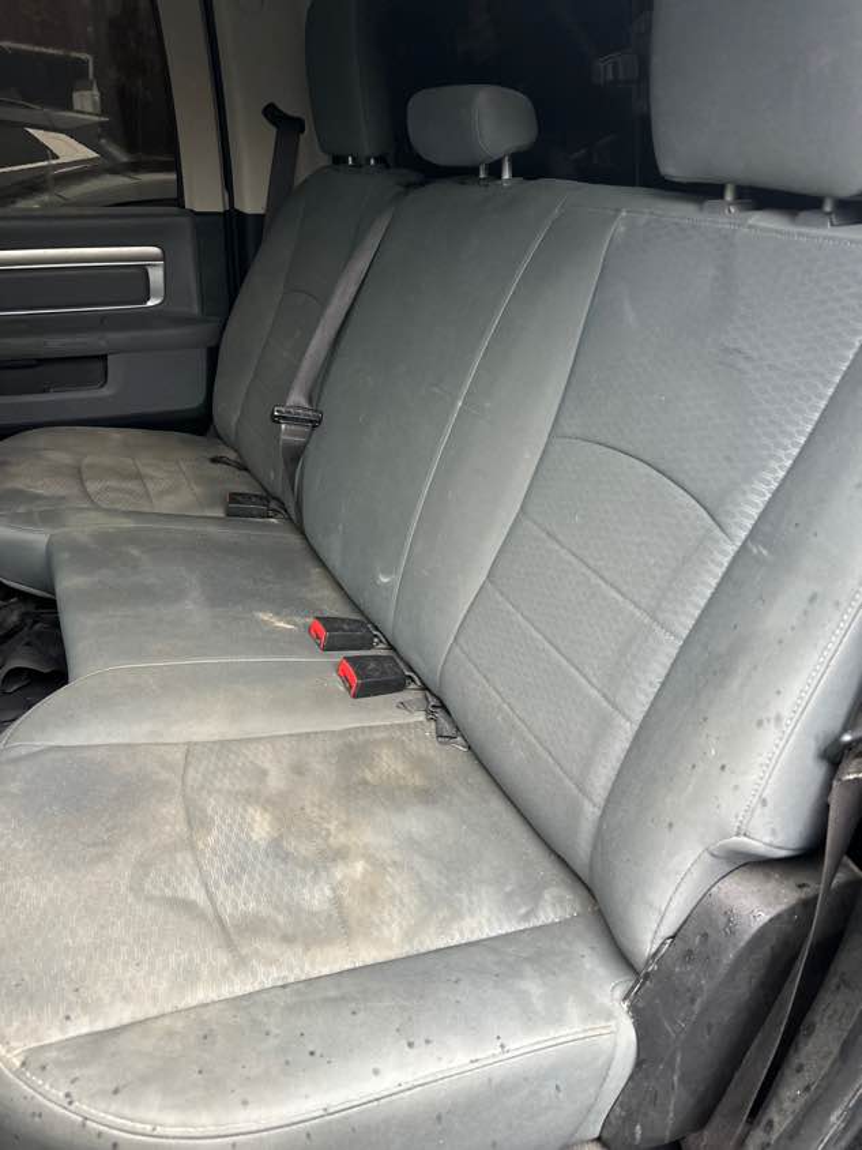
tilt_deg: -25.0
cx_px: 431
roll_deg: -3.0
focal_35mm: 26
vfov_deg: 67.3
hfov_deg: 53.1
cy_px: 575
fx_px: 863
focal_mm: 5.7
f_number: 1.5
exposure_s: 1/60
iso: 320
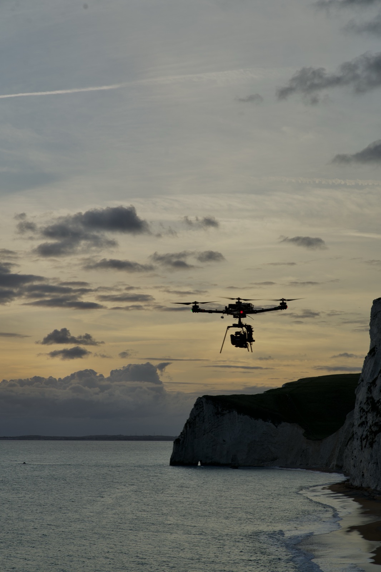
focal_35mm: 85
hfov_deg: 16.1
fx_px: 1350
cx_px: 190
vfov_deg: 23.9
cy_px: 286
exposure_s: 1/200
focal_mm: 85
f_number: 10
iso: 100
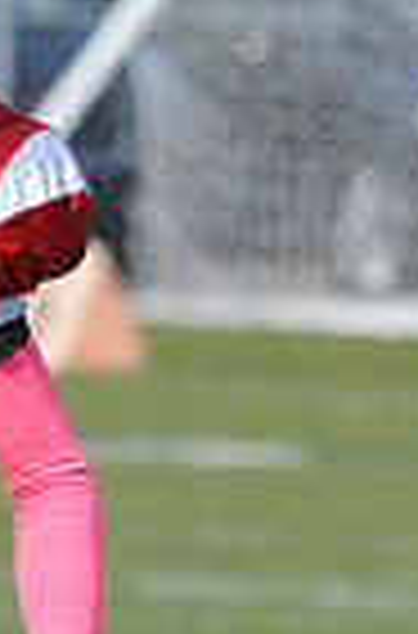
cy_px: 976
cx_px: -308
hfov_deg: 0.7
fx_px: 32581
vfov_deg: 1.1
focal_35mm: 1857
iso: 200
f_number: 8
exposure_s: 1/500
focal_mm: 300
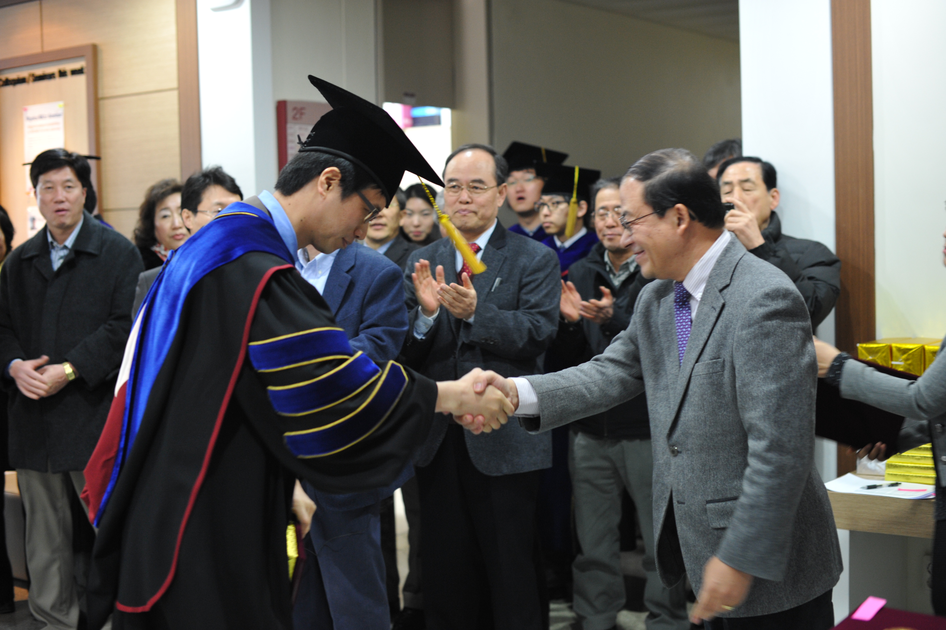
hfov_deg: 39.6
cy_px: 315
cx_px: 473
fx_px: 1313
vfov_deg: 27.0
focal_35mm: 50
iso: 1600
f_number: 2.8
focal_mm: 50
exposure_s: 1/60
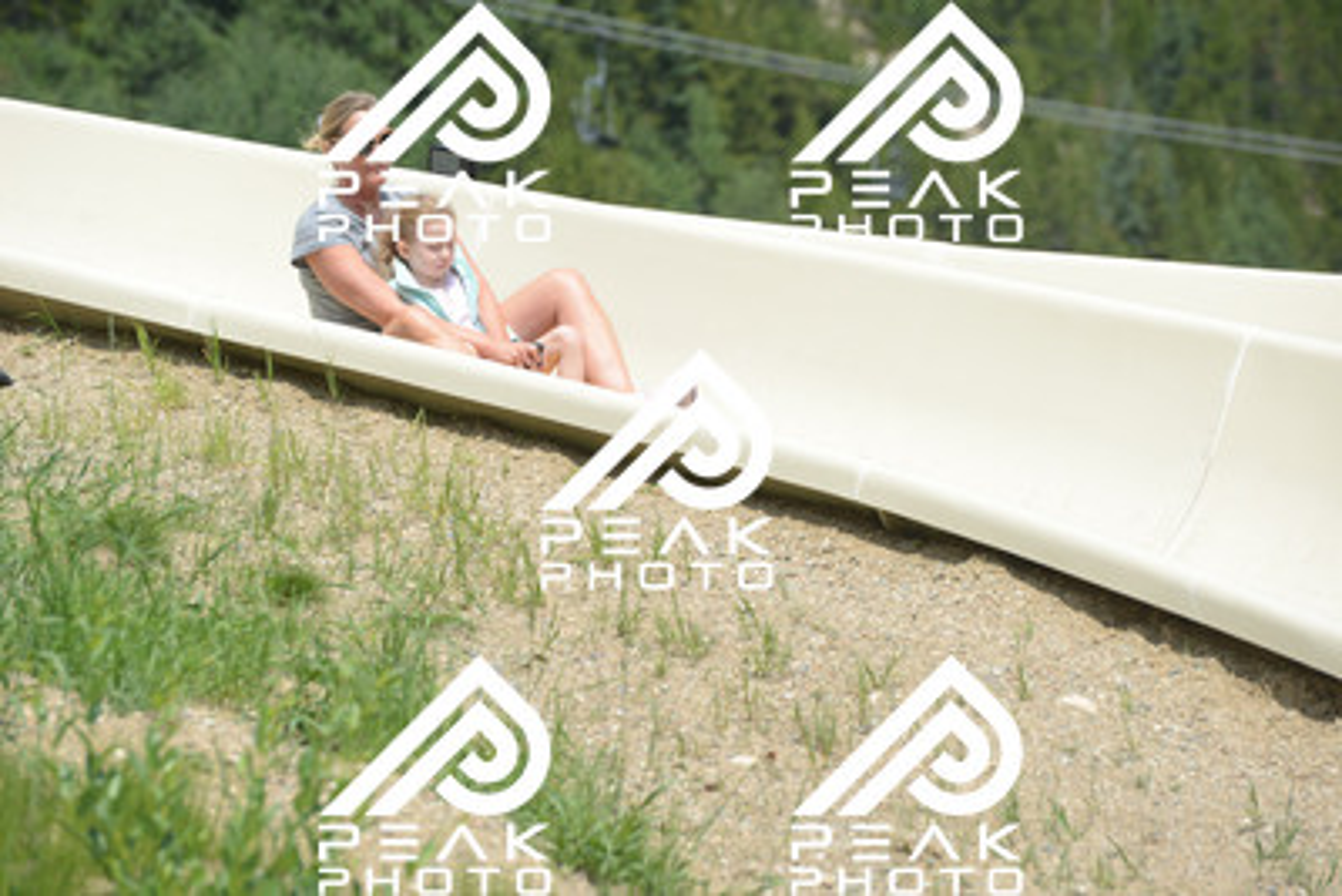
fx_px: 7271
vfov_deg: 7.0
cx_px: 671
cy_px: 448
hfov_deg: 10.5
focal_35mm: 195
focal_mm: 195
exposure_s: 1/1250
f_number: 6.3
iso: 400
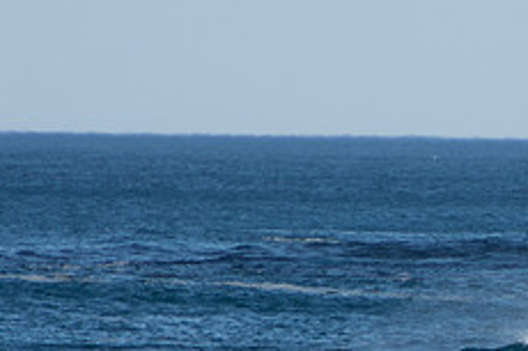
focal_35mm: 1514
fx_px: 22189
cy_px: 393
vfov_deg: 0.9
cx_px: 615
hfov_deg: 1.4
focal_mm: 400
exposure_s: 1/1250
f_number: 5.6
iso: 280
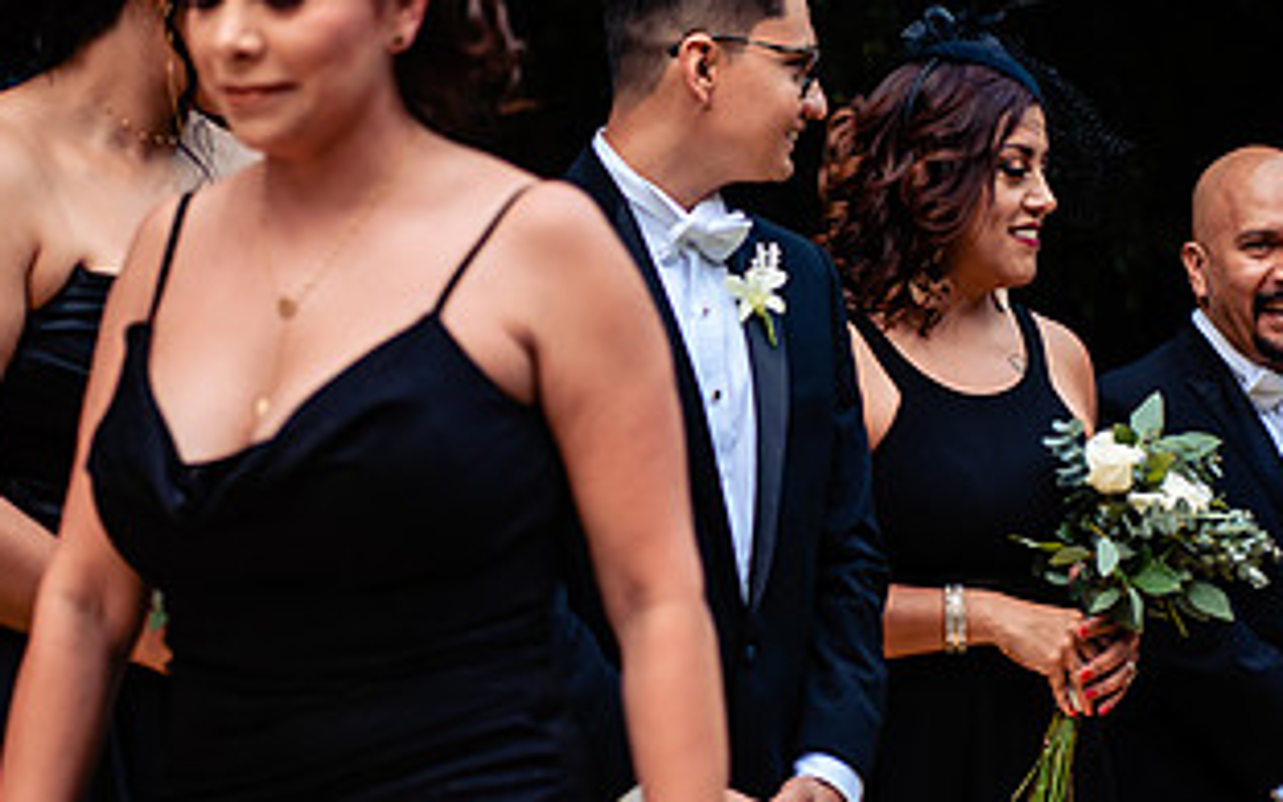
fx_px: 4895
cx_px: 705
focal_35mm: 140
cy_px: 422
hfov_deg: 14.9
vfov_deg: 9.4
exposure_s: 1/160
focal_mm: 70
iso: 320
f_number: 2.8
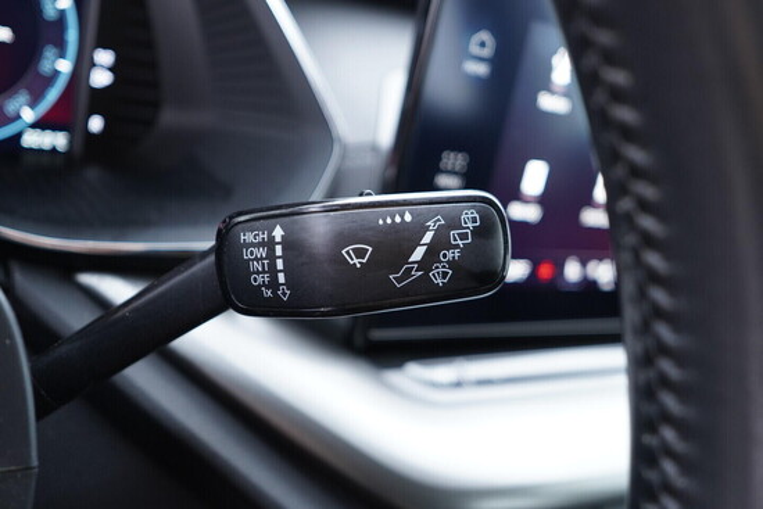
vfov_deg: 36.9
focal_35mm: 36
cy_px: 254
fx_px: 763
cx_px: 382
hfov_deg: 53.1
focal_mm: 24
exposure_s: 1/40
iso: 640
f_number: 2.8
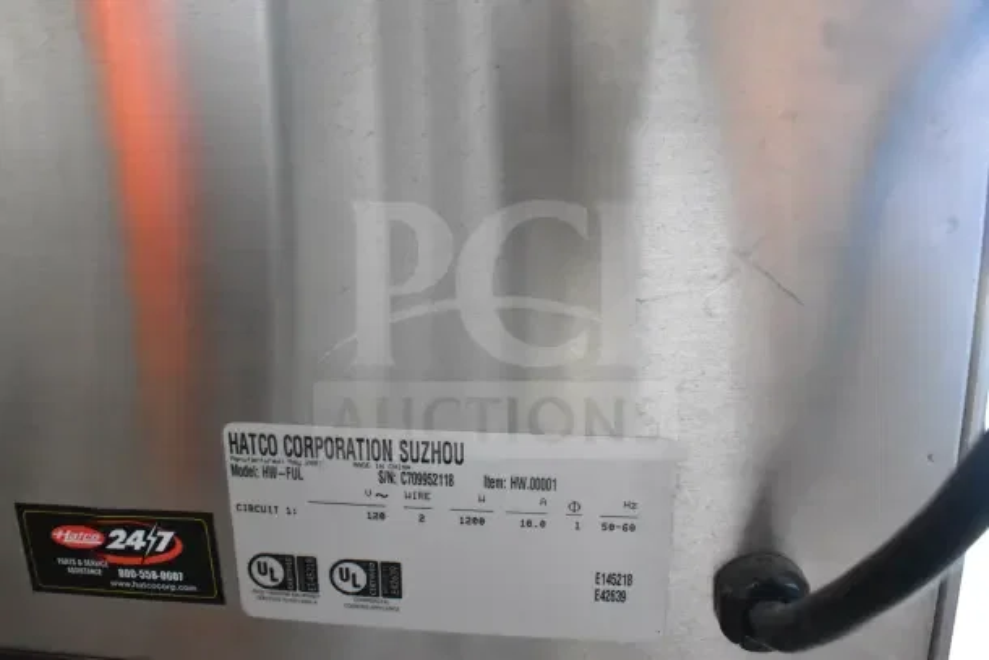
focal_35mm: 30
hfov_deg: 61.9
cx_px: 494
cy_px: 330
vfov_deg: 43.6
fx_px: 824
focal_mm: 20
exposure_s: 1/100
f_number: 5
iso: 6400
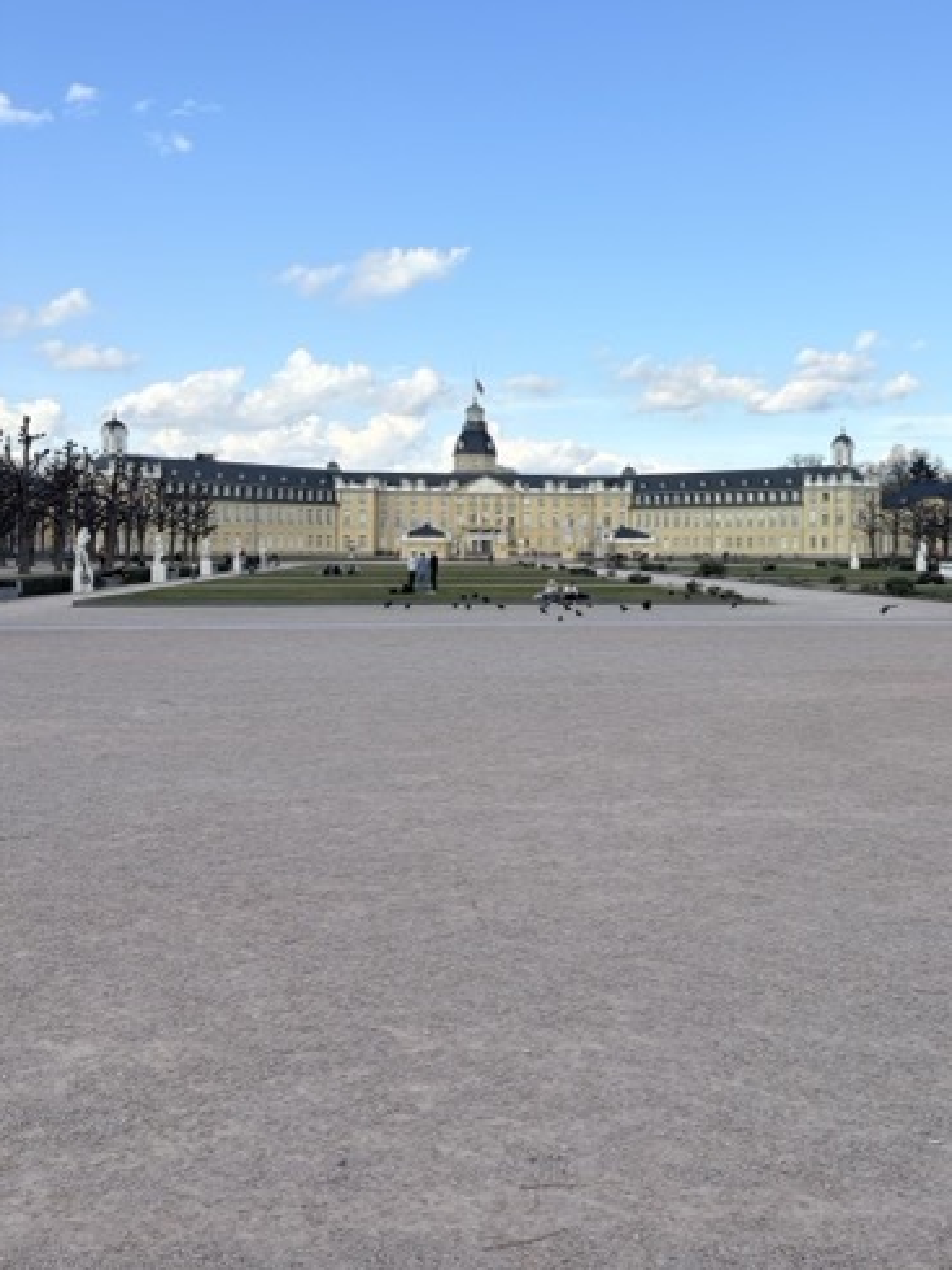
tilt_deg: +4.6
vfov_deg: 53.7
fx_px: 1246
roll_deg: +1.0
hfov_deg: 41.4
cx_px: 620
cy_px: 538
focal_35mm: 34
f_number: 1.6
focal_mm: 5.96
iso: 50
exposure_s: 1/3125
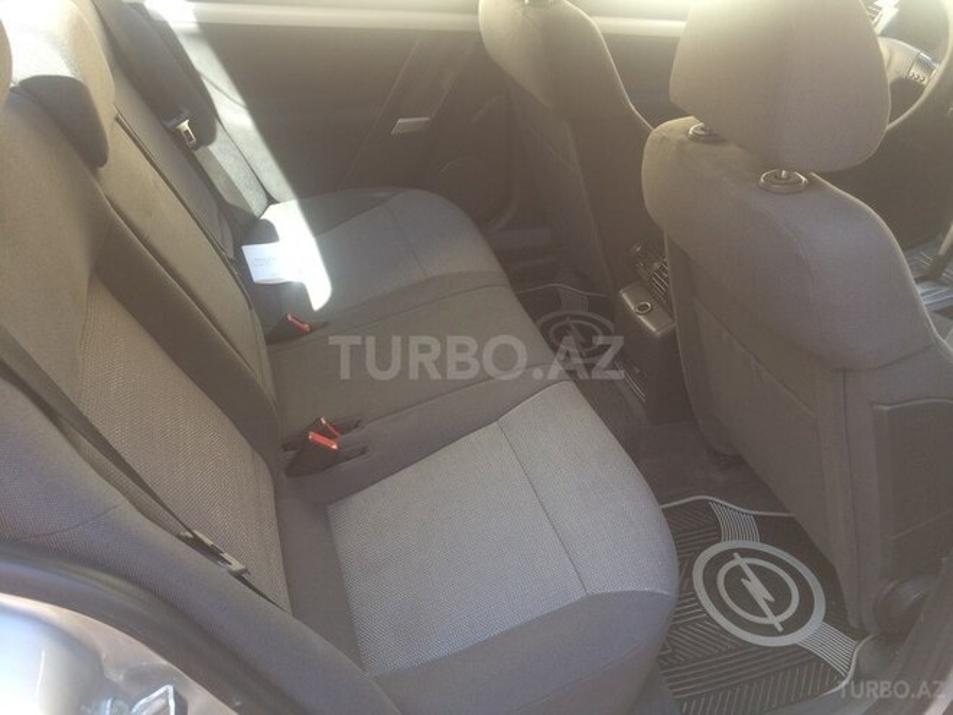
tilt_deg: -39.3
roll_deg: -1.9
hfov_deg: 61.7
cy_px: 358
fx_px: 798
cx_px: 476
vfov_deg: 48.2
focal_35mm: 29
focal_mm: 4.15
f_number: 2.2
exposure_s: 1/100
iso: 40
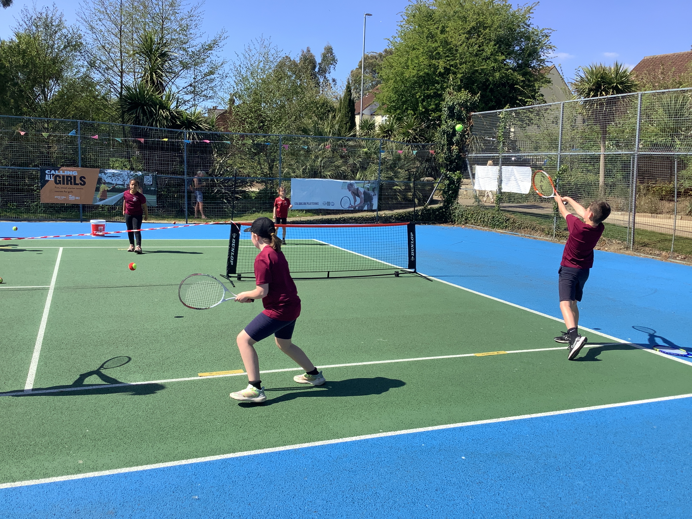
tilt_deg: -6.3
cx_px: 346
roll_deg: -2.0
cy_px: 260
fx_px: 620
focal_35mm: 31
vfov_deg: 45.4
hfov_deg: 58.4
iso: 25
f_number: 2.4
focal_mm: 3.3
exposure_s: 1/1031
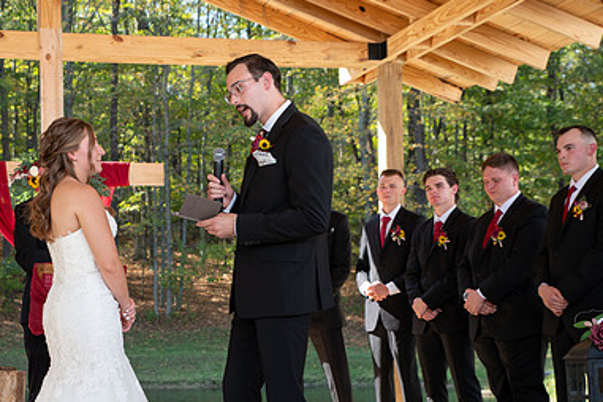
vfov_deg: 18.6
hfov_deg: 27.4
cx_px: 157
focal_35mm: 73
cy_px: 298
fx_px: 1223
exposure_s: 1/200
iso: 320
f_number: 4.5
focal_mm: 48
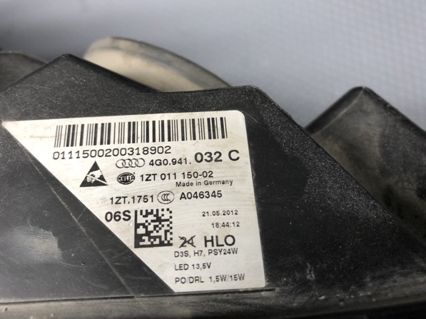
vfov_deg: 46.7
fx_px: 369
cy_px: 153
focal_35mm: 30
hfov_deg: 60.0
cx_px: 201
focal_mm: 3.99
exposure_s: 1/100
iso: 40
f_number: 1.8
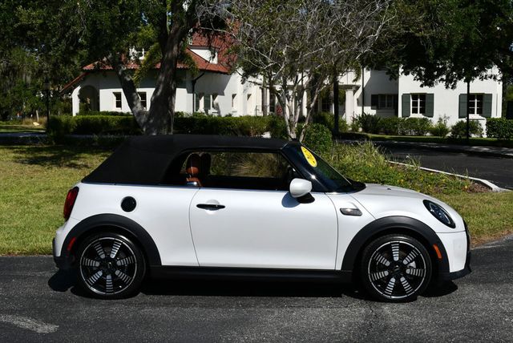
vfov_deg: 26.0
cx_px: 256
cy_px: 172
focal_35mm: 52
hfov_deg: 38.2
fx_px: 742
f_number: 10
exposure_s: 1/400
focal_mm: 26
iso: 100
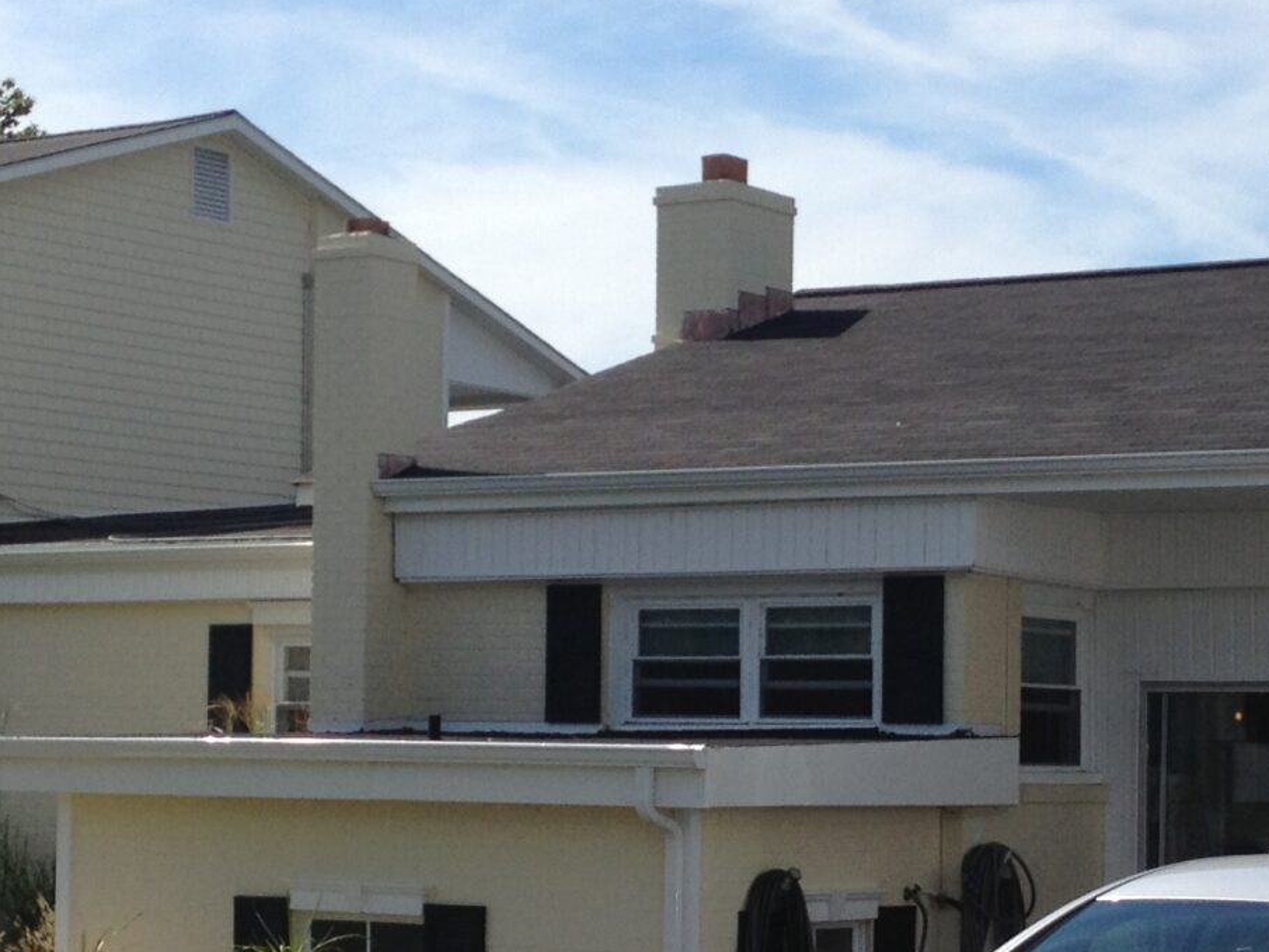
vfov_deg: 14.9
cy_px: 630
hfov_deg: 19.8
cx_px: 851
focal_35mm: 99
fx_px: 3630
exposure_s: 1/2404
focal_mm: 4.28
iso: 50
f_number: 2.4
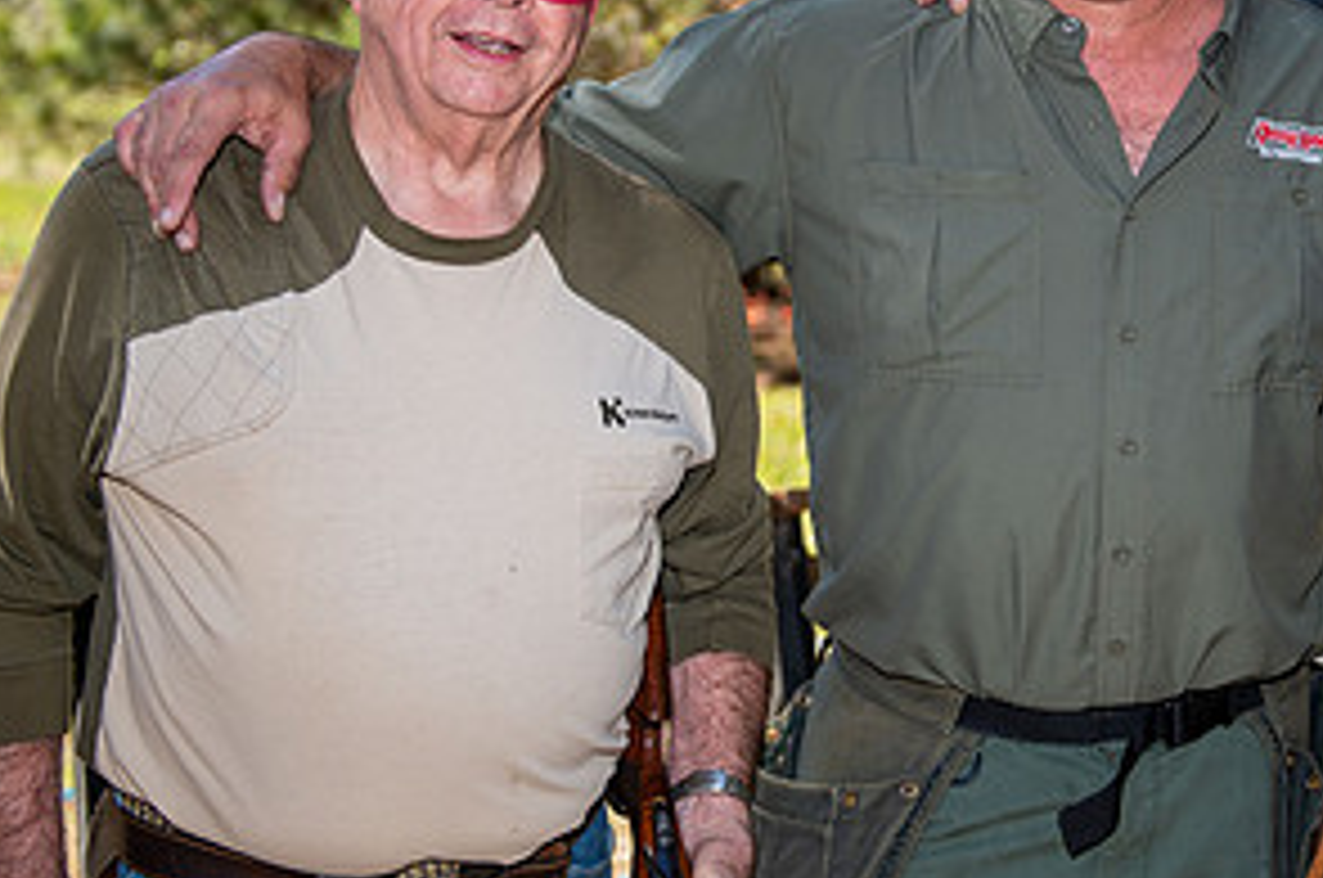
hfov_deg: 25.2
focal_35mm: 79
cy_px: 324
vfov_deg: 17.2
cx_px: 1089
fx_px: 2898
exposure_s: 1/250
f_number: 3.2
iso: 50
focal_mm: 40
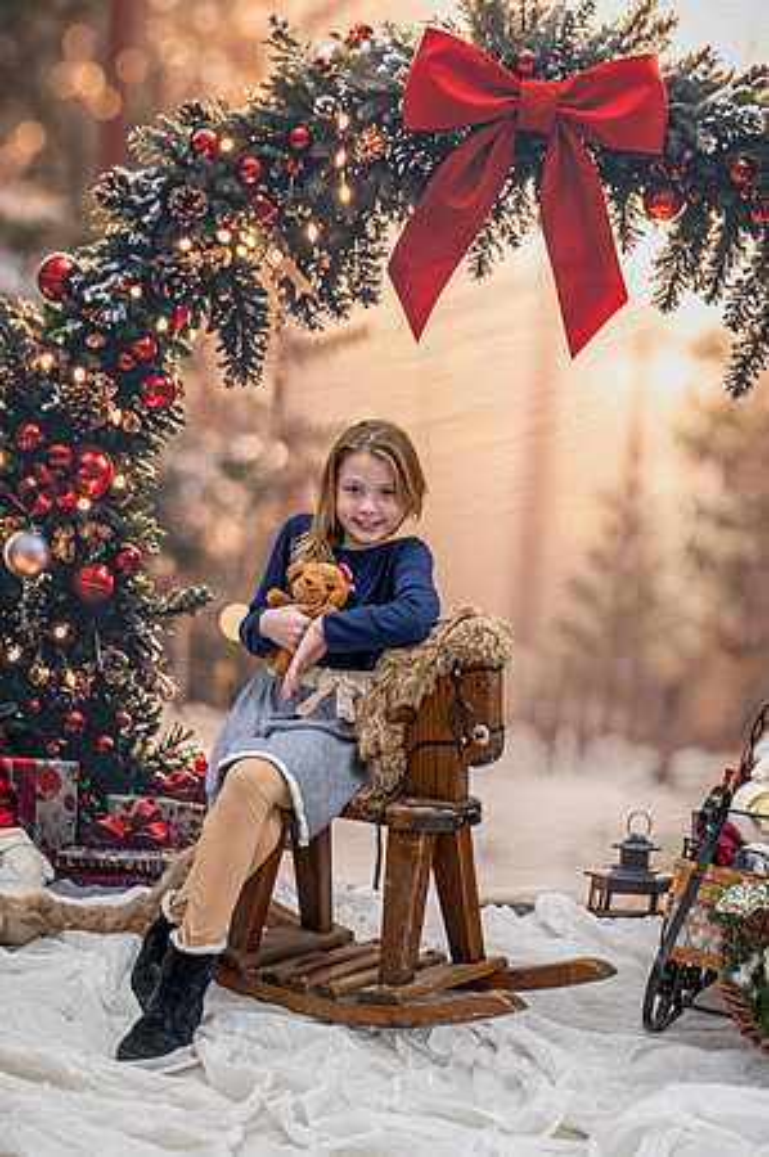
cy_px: 578
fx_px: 1413
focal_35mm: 44
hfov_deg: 30.4
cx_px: 384
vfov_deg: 44.5
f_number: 4.5
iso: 800
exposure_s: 1/80
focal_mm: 44
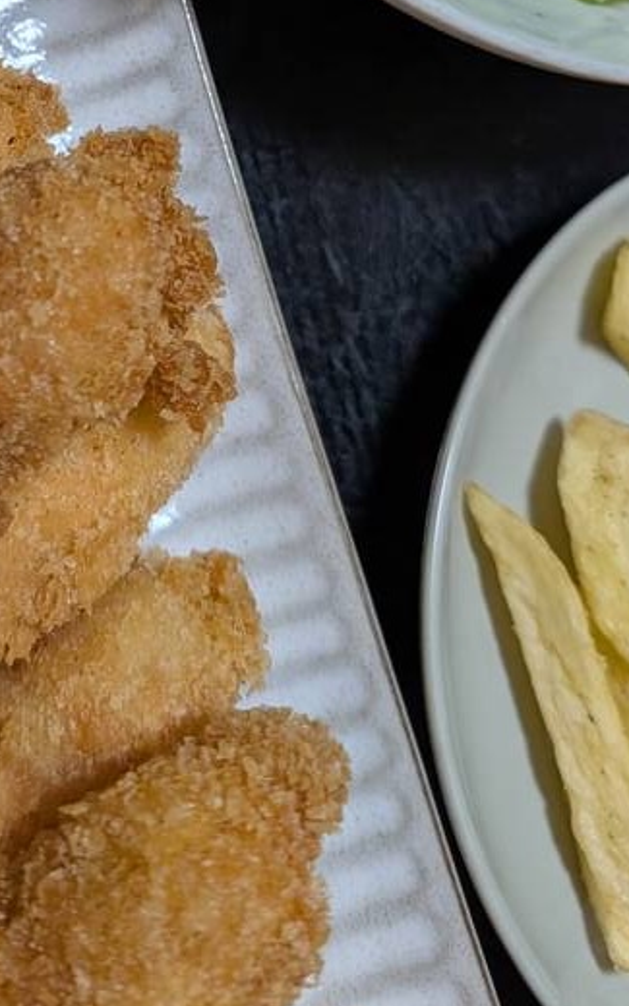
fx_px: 1618
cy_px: 51
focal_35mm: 59
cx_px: 67
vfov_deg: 32.4
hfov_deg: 21.5
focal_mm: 6.9
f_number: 1.68
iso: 20
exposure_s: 1/67
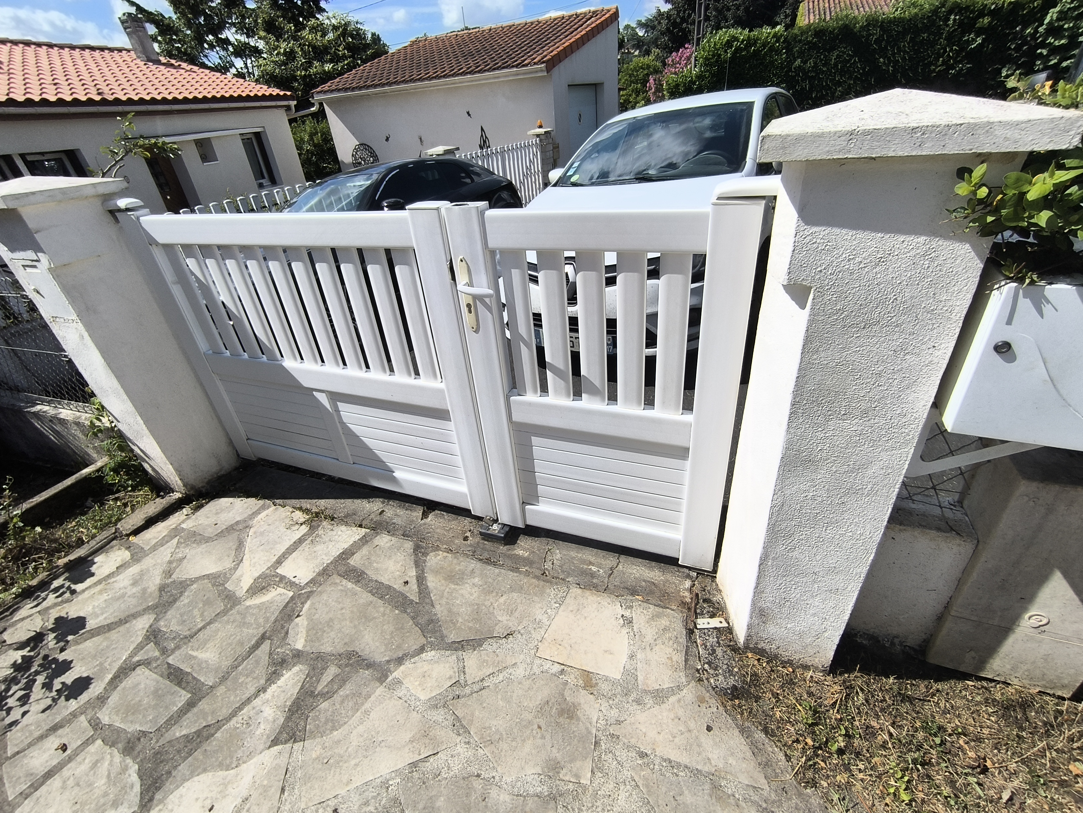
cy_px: 406
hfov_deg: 94.5
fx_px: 501
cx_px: 542
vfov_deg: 78.1
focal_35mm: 16
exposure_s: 1/2776
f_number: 2.2
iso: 50
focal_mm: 1.65
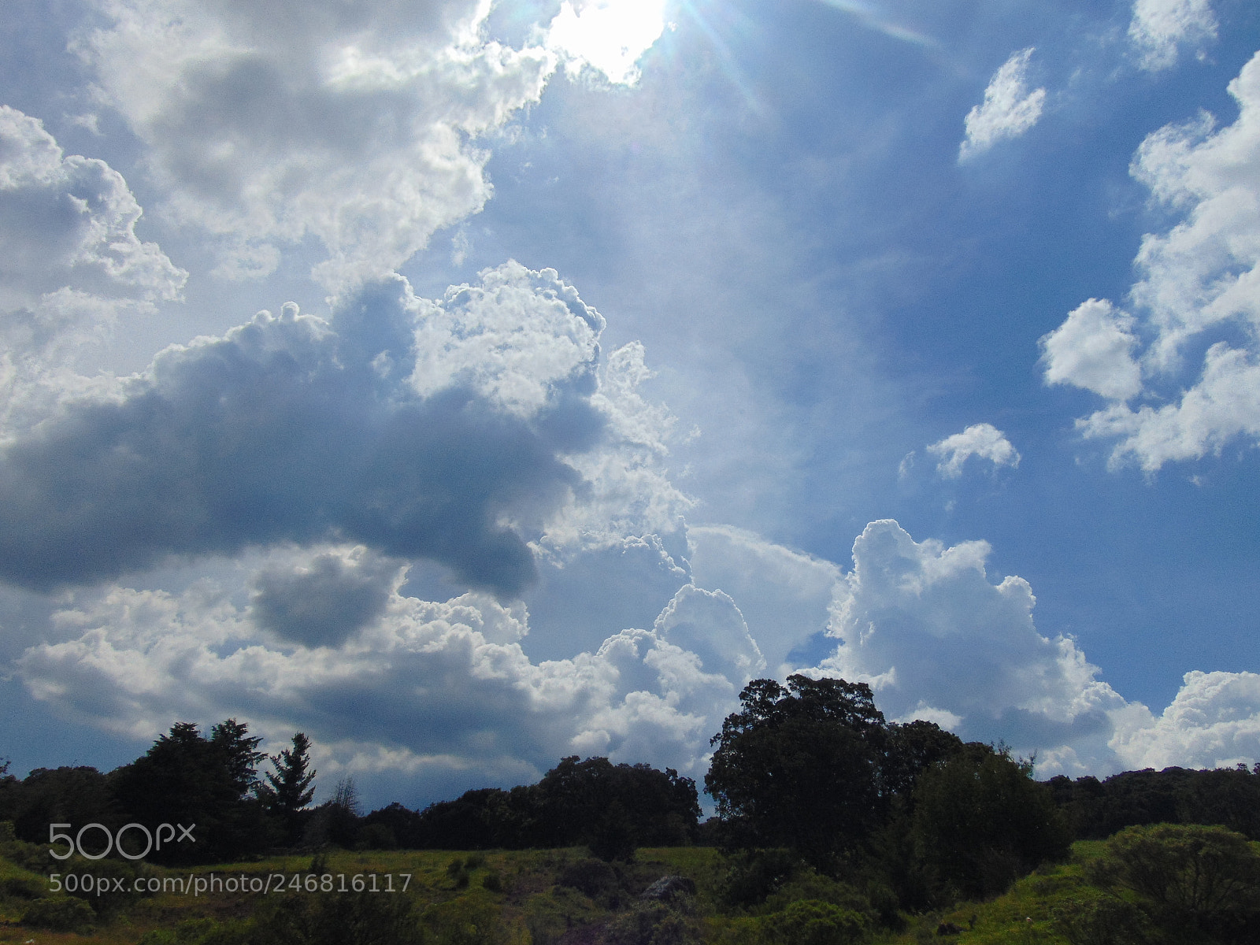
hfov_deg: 69.4
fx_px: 910
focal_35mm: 25
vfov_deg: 54.9
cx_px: 630
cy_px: 472
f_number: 7.7
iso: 80
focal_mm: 4.5
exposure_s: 1/1250
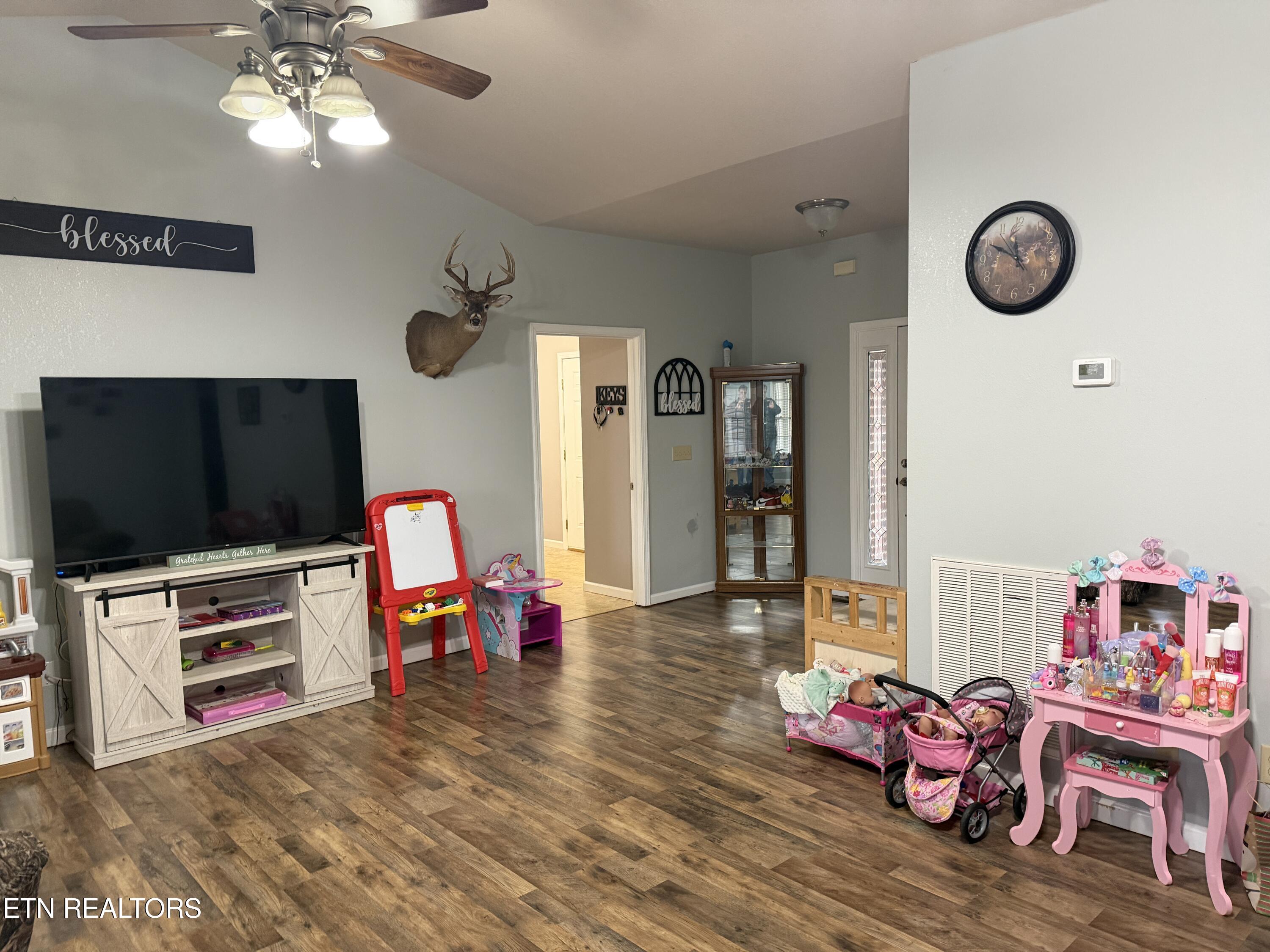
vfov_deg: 56.8
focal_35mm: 24
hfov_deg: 71.6
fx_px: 881
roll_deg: +1.2
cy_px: 476
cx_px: 635
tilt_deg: -5.0
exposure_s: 1/60
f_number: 1.78
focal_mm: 6.76
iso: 400
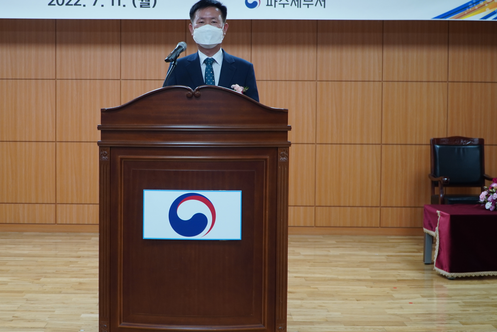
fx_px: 644
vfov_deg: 28.8
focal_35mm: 47
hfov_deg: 41.9
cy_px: 142
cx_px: 189
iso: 400
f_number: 4
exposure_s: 1/40
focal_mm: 25
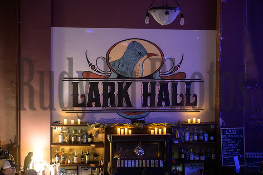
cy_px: 88
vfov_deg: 19.4
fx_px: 511
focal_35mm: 70
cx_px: 132
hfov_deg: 28.9
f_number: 2.8
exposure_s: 1/50
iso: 12800
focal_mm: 70
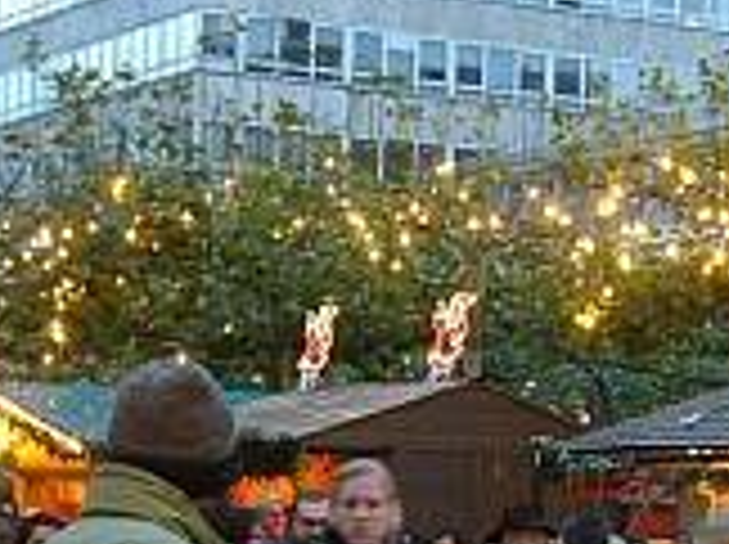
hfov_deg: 14.7
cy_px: 495
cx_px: 734
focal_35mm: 132
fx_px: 2776
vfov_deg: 11.1
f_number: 2.8
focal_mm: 5.8
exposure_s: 1/15
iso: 160
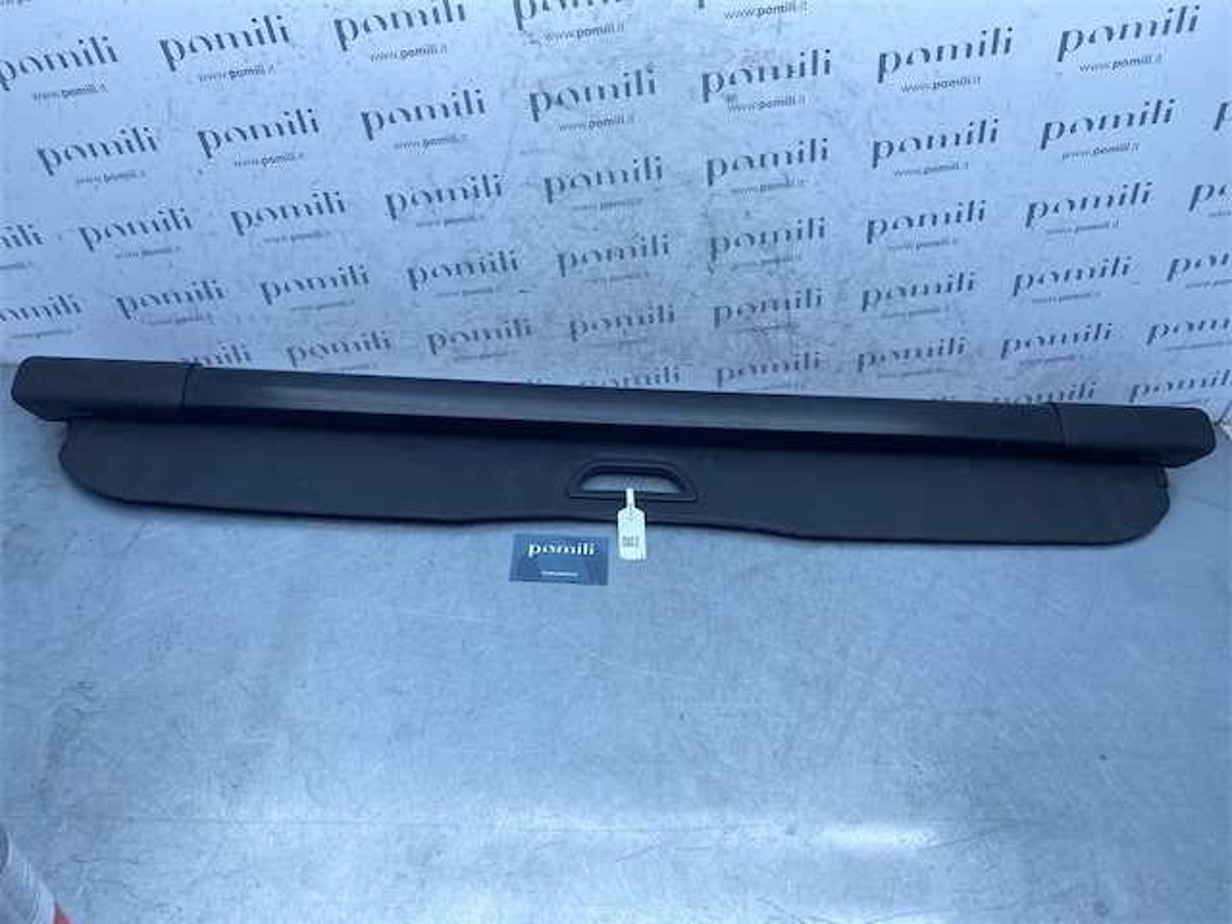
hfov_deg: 67.3
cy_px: 462
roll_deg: -5.0
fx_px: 925
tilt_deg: -42.2
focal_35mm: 26
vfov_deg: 53.1
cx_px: 616
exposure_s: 1/905
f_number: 1.8
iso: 32
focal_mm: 4.25
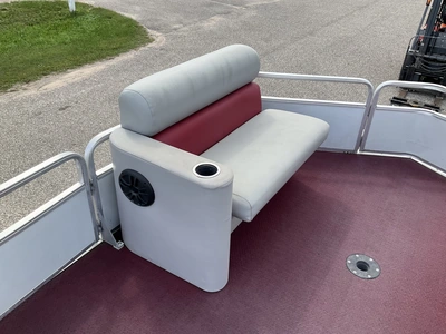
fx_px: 374
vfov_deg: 48.2
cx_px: 223
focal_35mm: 29
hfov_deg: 61.7
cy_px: 167
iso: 25
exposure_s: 1/674
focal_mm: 3
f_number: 1.8
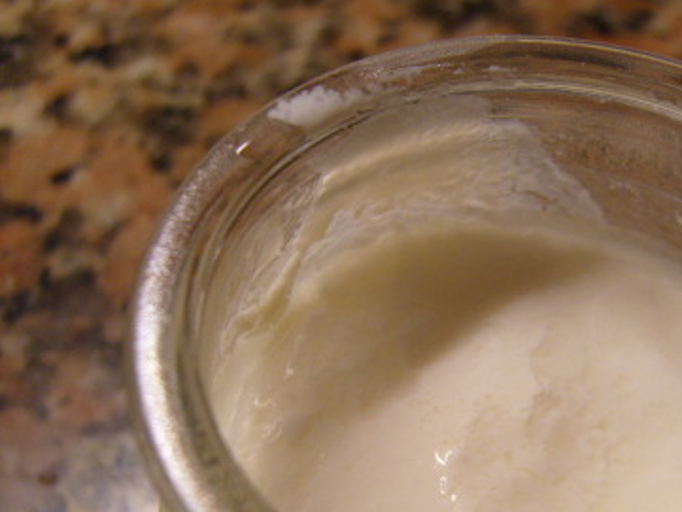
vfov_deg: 23.3
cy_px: 414
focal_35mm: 62
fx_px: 1222
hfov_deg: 30.8
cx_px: 495
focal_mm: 7.4
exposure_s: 1/30
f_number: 2.8
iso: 122
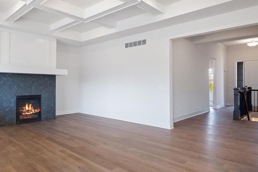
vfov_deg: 53.1
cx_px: 81
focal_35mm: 24
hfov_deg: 71.1
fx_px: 172
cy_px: 84
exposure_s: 1/5
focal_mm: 16
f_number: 9
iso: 400
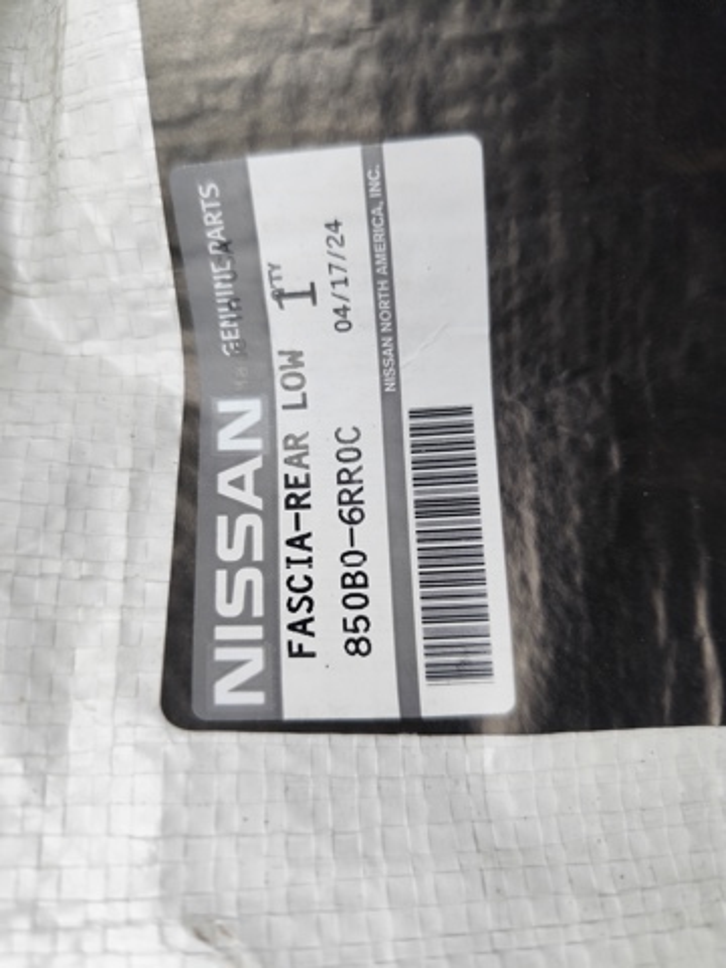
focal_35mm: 23
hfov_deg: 58.9
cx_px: 363
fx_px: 643
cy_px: 484
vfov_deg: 73.9
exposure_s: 1/199
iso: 50
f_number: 1.65
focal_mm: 6.19
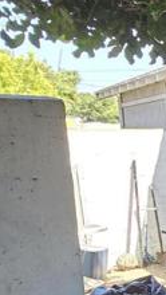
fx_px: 516
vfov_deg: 31.4
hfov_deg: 11.4
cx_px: 491
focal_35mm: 66
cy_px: 212
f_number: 2.2
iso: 64
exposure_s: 1/120
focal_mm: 2.2
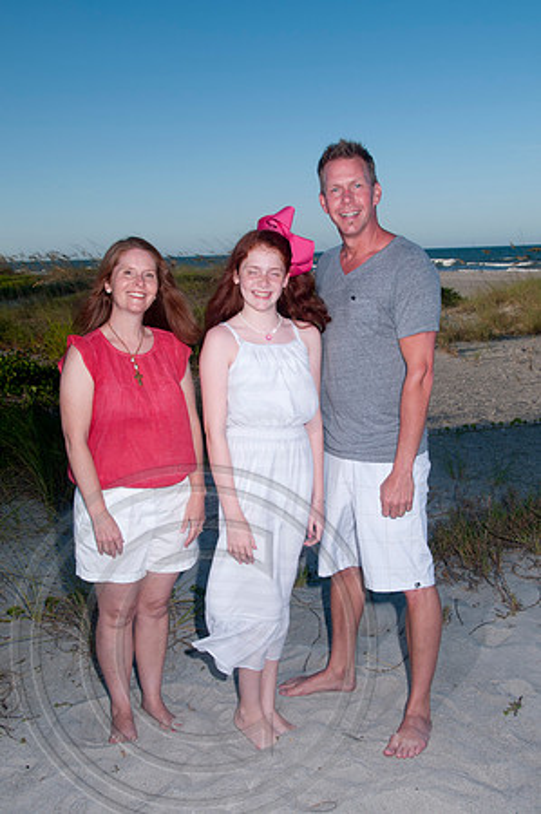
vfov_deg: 49.6
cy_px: 407
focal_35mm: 39
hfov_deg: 34.1
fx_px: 881
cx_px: 270
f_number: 10
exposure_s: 1/250
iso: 100
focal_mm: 26
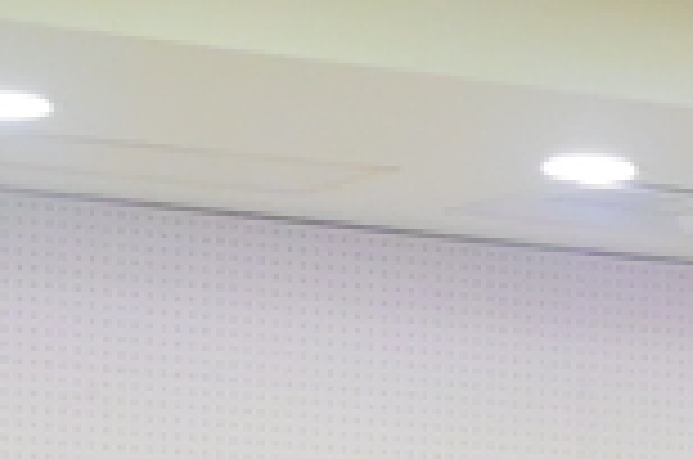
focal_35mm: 281
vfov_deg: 4.8
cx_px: 1557
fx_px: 5398
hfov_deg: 7.0
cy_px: 1066
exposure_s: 1/500
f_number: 3.8
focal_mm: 24
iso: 3600
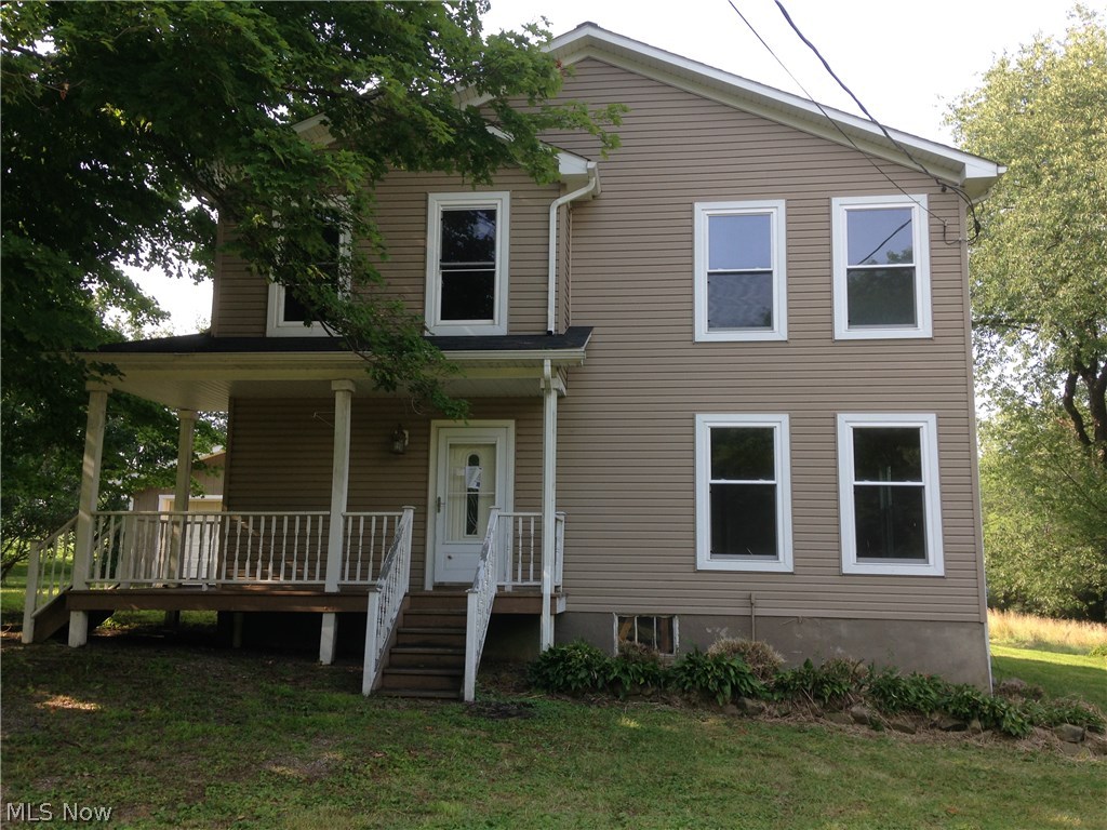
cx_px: 554
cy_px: 415
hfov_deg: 55.4
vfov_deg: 42.9
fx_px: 1055
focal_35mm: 33
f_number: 2.4
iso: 50
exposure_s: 1/278
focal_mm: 4.12
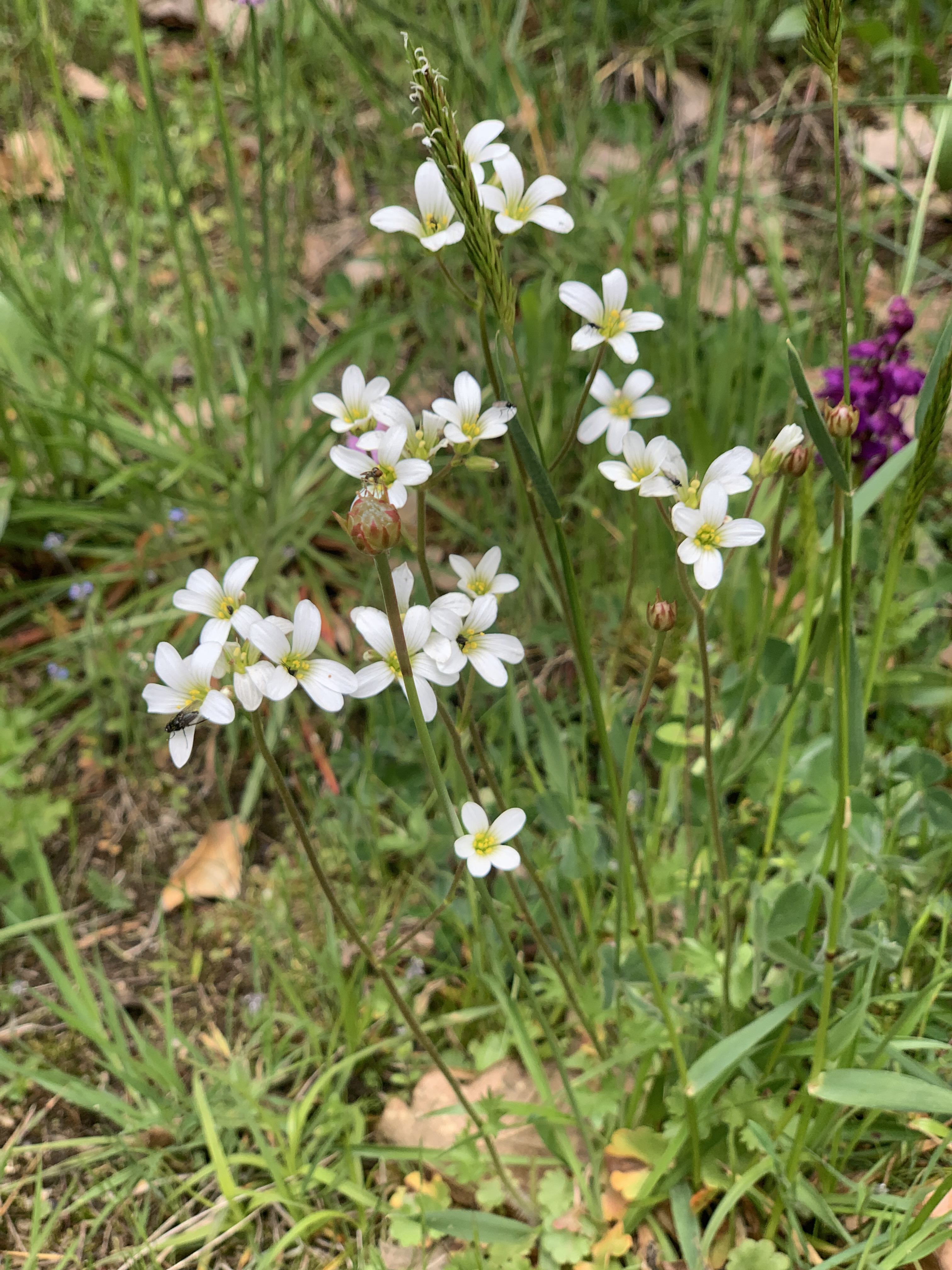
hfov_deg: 28.0
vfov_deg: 36.8
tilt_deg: -32.9
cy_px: 635
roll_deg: -0.2
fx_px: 1907
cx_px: 476
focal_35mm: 52
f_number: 2.4
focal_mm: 6
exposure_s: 1/193
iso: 16
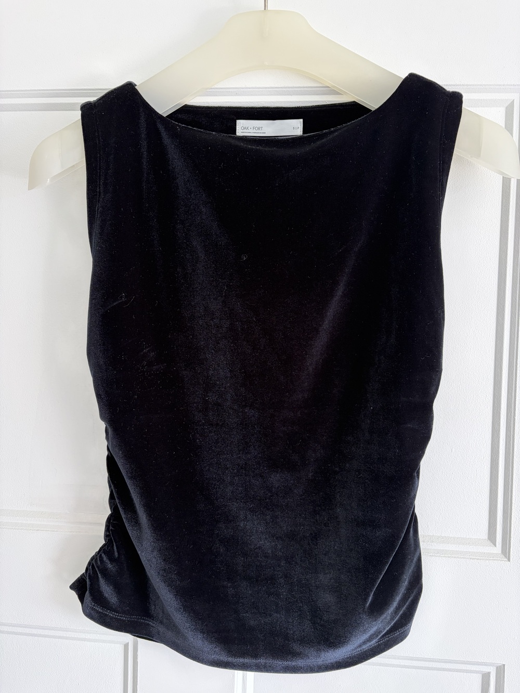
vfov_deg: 67.3
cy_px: 346
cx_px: 260
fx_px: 521
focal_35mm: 26
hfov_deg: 53.1
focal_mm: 5.96
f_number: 1.6
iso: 125
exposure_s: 1/106
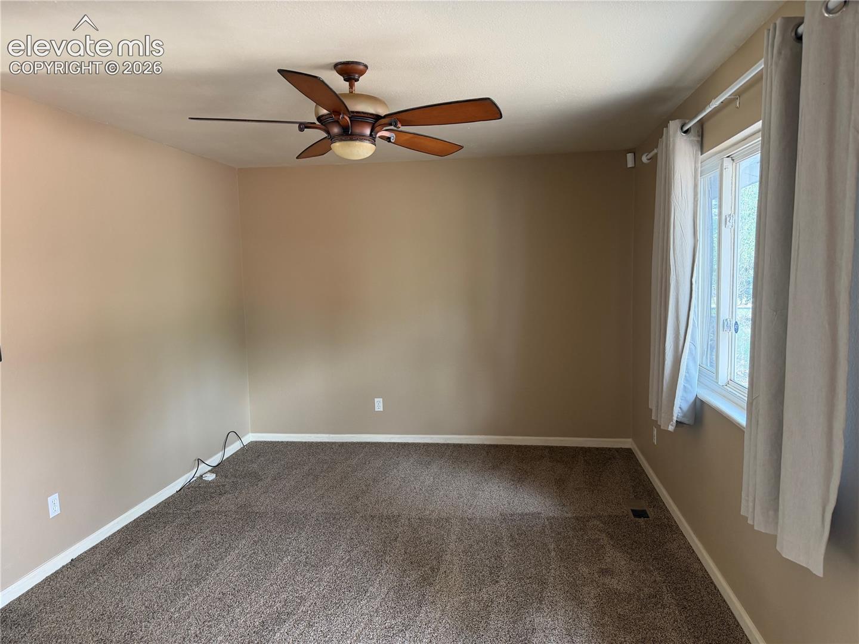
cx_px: 430
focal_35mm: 24
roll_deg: +1.4
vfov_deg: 56.8
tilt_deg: -5.2
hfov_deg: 71.6
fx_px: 596
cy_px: 322
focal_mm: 6.76
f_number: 1.78
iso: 200
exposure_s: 1/88
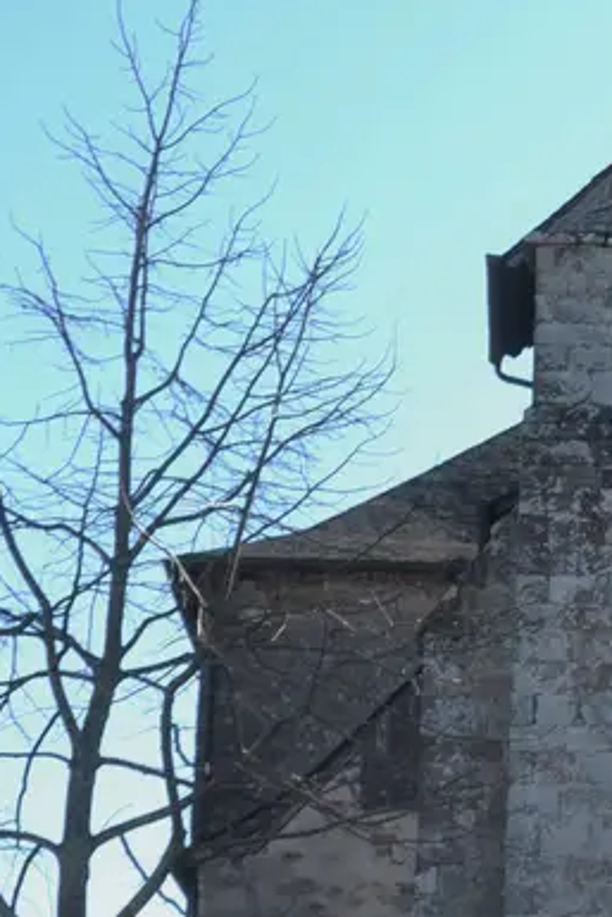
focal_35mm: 125
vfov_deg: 16.3
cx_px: 935
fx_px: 3176
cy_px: 143
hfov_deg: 10.6
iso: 100
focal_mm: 25
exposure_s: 1/200
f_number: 7.1
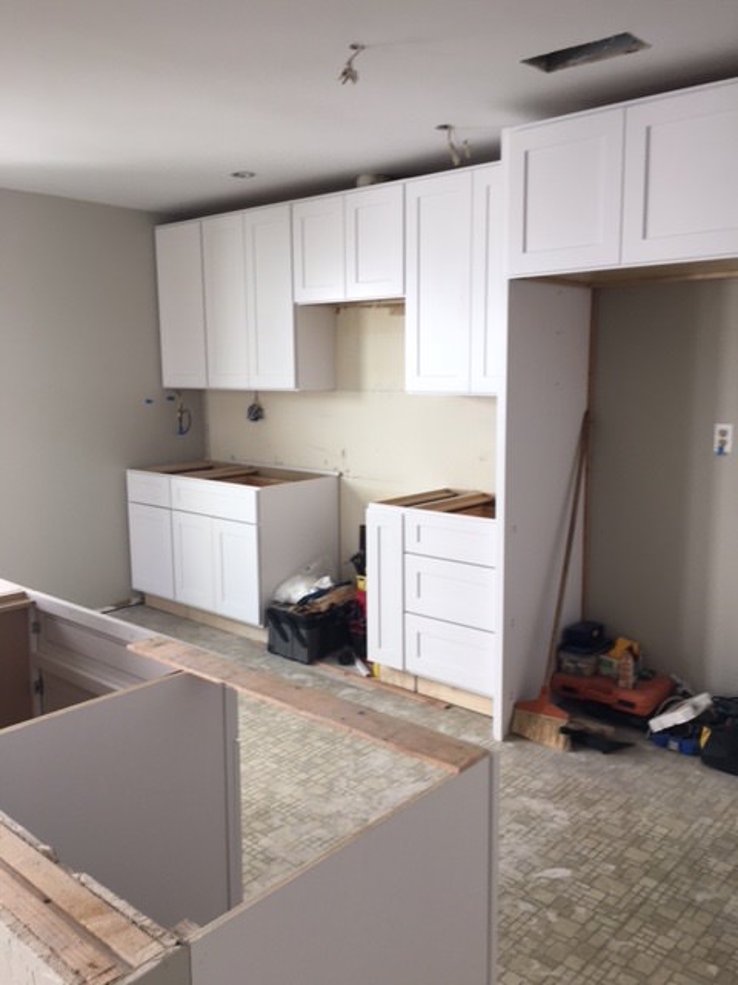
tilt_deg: -8.4
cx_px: 369
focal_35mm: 29
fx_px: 824
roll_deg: +0.9
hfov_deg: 48.2
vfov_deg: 61.7
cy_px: 492
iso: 32
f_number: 2.2
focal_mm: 4.15
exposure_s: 1/60
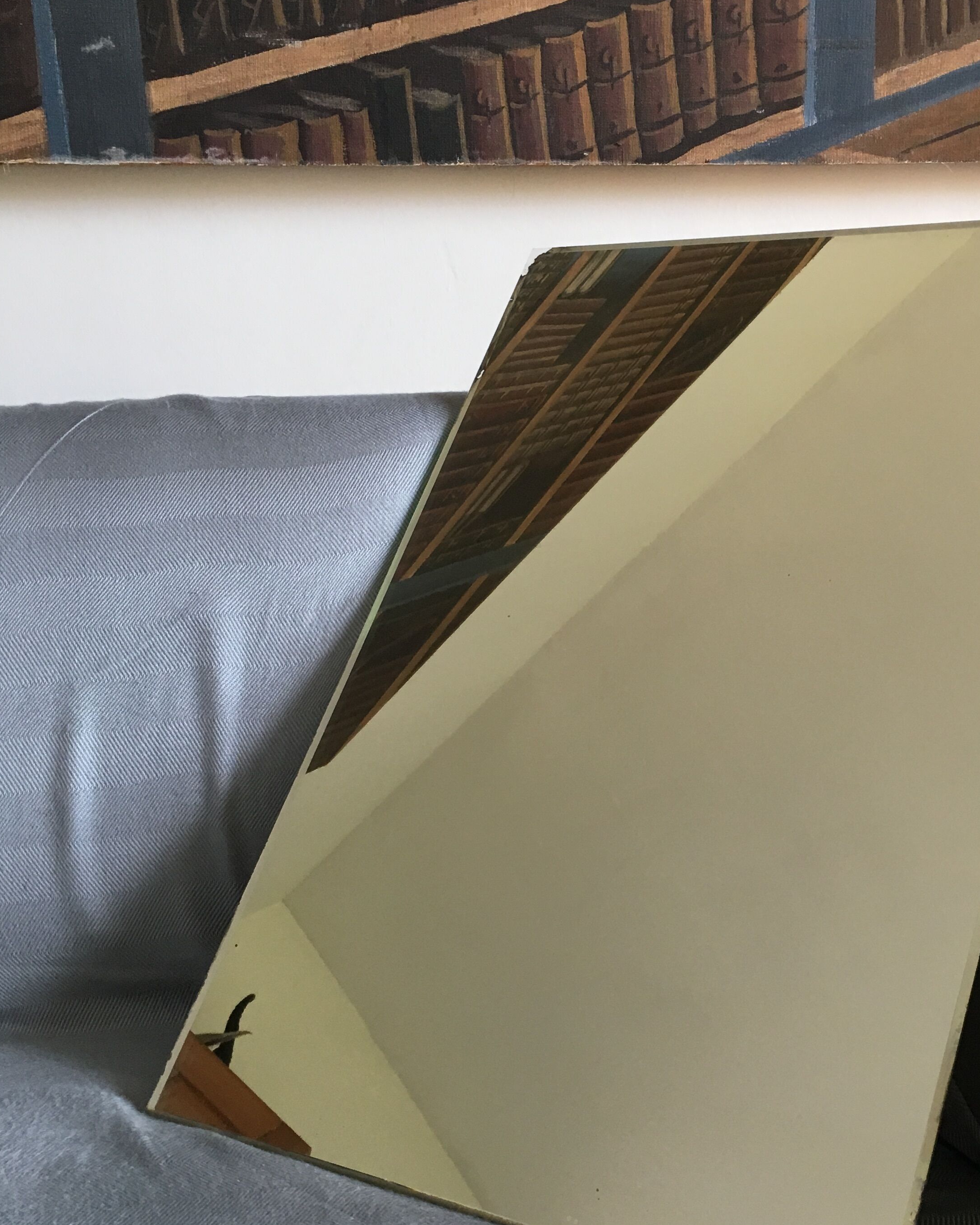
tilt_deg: -16.8
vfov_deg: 43.8
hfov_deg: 35.3
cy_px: 674
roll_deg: -0.5
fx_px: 1523
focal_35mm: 42
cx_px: 664
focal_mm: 4.15
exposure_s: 1/33
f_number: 2.2
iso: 50
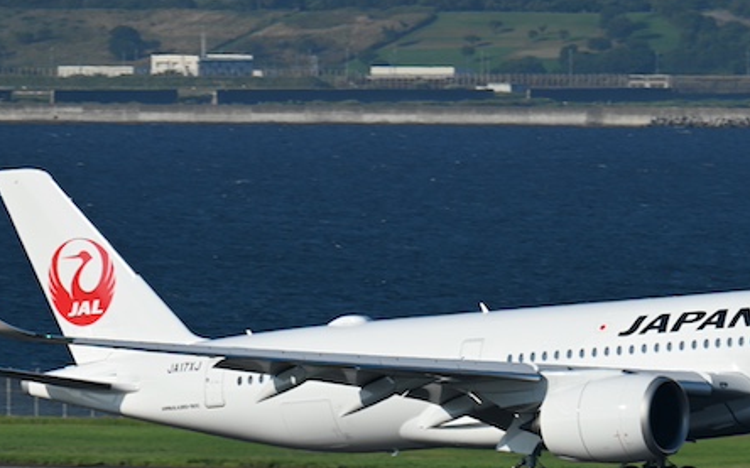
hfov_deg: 3.1
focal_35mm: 682
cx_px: 579
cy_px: 318
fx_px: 13933
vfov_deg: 1.9
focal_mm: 330
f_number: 8
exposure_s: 1/640
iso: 100
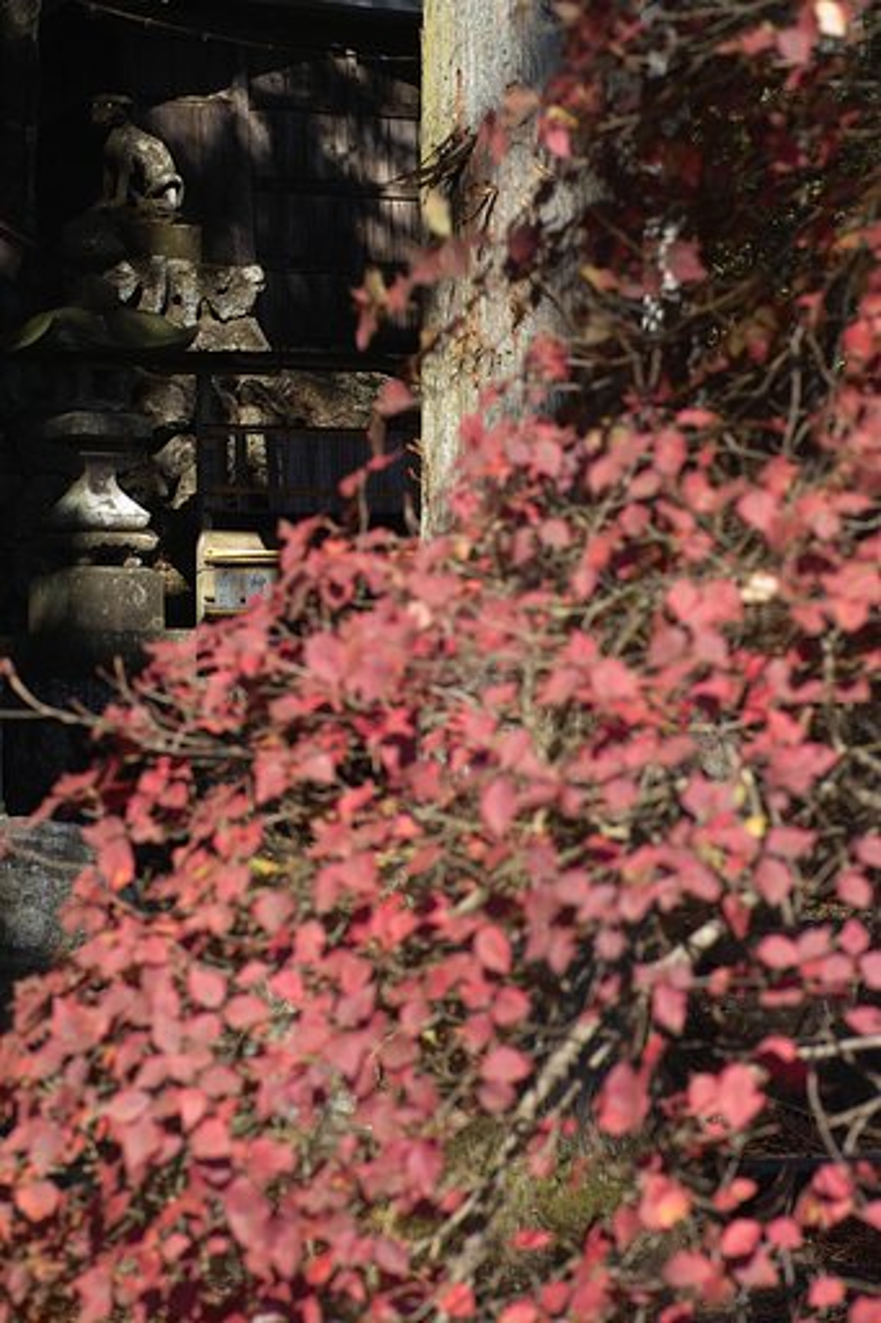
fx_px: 4371
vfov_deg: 17.2
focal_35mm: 119
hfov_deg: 11.5
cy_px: 662
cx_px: 440
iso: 100
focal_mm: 70
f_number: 8
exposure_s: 1/60
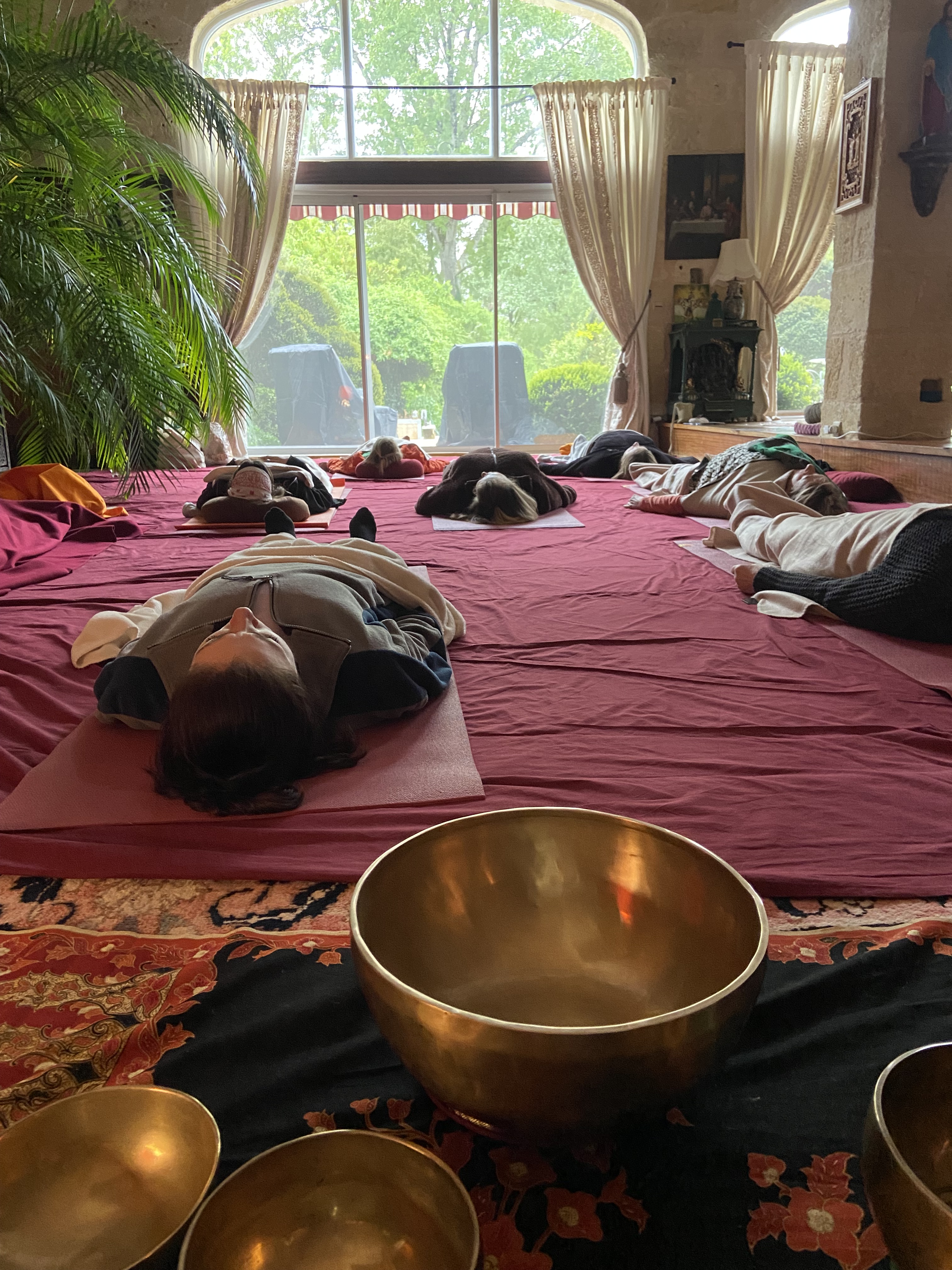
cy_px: 635
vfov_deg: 67.3
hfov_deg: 53.1
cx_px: 476
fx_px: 953
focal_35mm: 26
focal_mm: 4.25
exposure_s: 1/40
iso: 500
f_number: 1.8
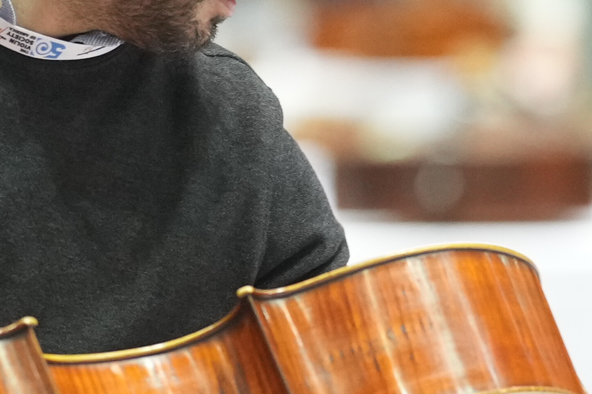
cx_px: 286
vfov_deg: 1.8
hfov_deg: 2.7
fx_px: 12659
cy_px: 230
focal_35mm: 770
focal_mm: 135
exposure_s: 1/200
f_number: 1.8
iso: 2500
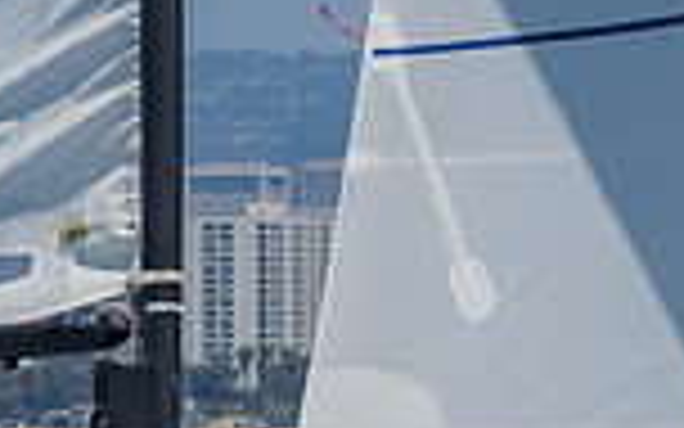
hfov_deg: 2.1
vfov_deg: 1.3
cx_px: -424
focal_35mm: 986
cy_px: 666
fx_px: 18380
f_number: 14
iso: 640
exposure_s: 1/1600
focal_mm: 165
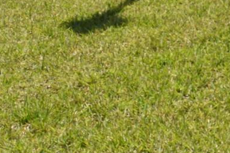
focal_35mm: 112
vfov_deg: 11.5
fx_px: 715
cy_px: -106
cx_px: 292
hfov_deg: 17.3
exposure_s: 1/400
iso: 200
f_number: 10
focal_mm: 18
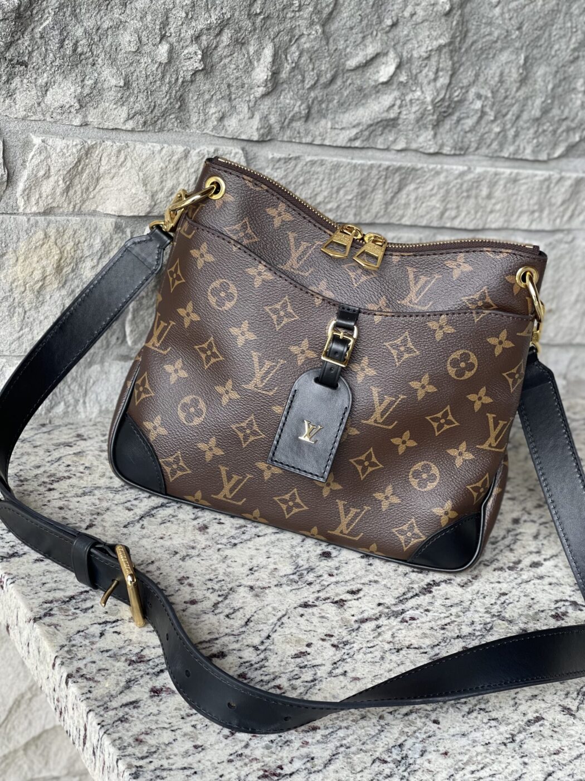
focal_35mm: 64
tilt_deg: -23.9
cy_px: 390
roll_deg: -14.6
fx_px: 1442
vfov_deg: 30.3
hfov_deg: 22.9
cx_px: 292
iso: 32
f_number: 2.2
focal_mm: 7.5
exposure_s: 1/121
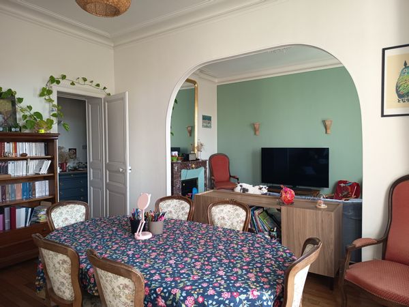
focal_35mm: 24
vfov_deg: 56.8
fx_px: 284
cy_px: 154
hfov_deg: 71.6
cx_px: 204
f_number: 1.7
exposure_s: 1/50
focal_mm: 5.24
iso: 233
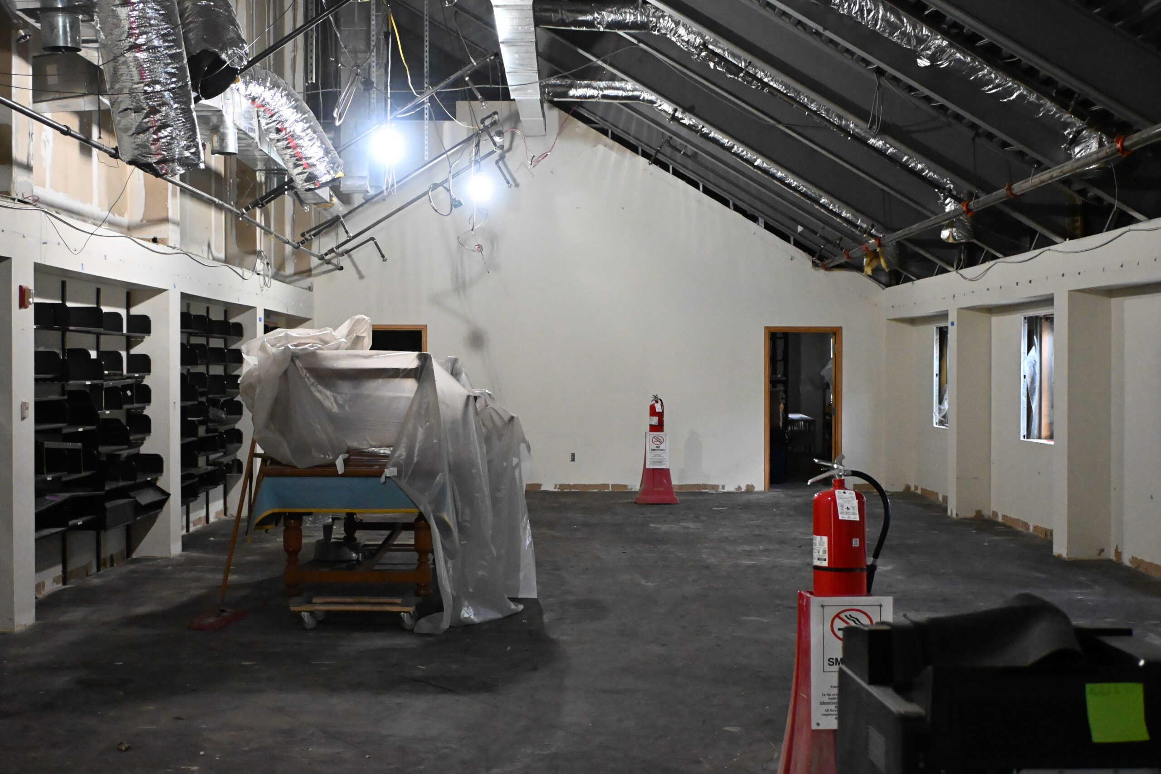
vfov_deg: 26.5
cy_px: 387
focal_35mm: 51
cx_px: 580
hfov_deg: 38.9
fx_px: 1645
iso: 7200
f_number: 5
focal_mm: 34
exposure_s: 1/250
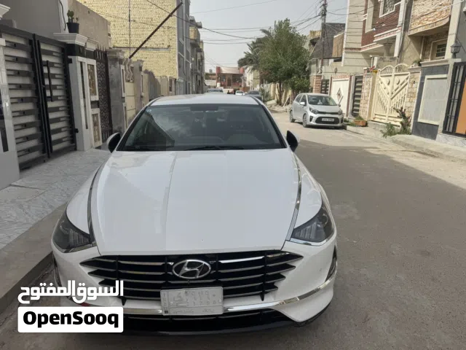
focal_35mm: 24
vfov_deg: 56.8
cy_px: 175
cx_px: 233
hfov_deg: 71.6
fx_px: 323
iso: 80
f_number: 1.78
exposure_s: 1/5348
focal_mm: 6.76
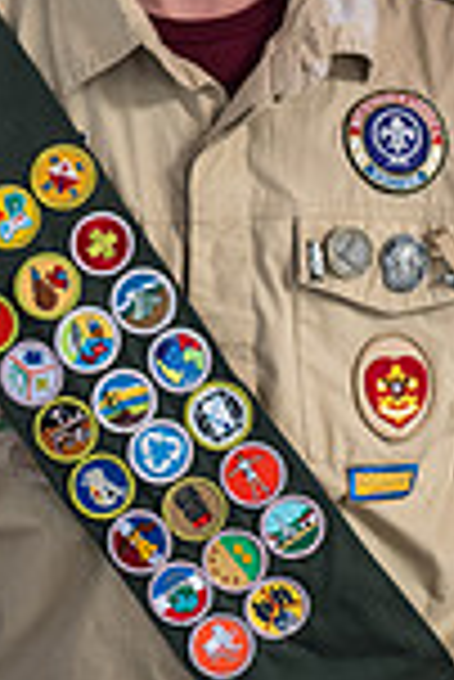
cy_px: 14
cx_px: 281
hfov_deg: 10.0
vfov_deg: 14.7
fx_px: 2585
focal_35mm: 137
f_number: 4
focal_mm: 46
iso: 3200
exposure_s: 1/100
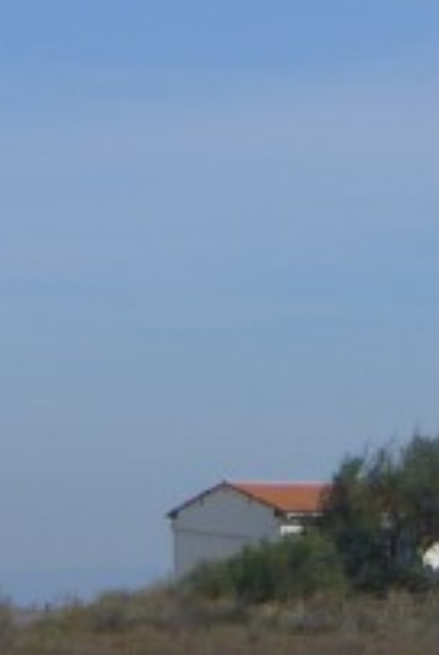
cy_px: -106
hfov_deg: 3.2
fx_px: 7820
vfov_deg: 4.8
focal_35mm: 429
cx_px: 788
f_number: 4.5
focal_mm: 19.2
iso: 80
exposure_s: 1/800
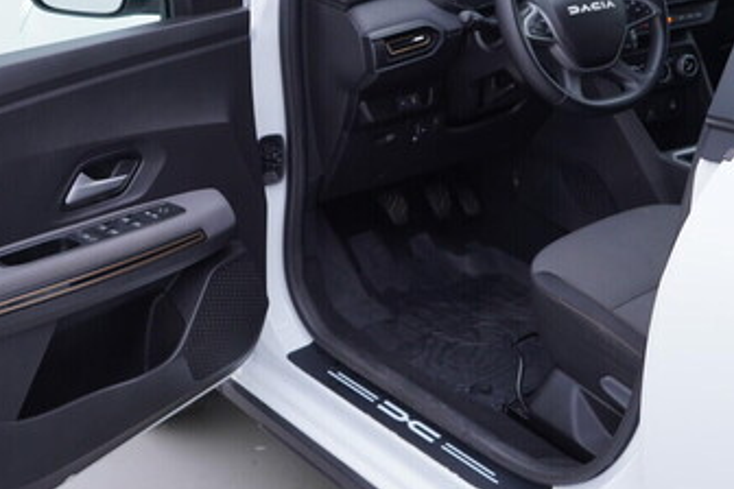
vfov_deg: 22.8
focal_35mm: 59
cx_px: 376
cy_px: 139
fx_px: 1203
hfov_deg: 33.9
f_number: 3.2
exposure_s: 1/50
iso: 125
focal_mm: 24
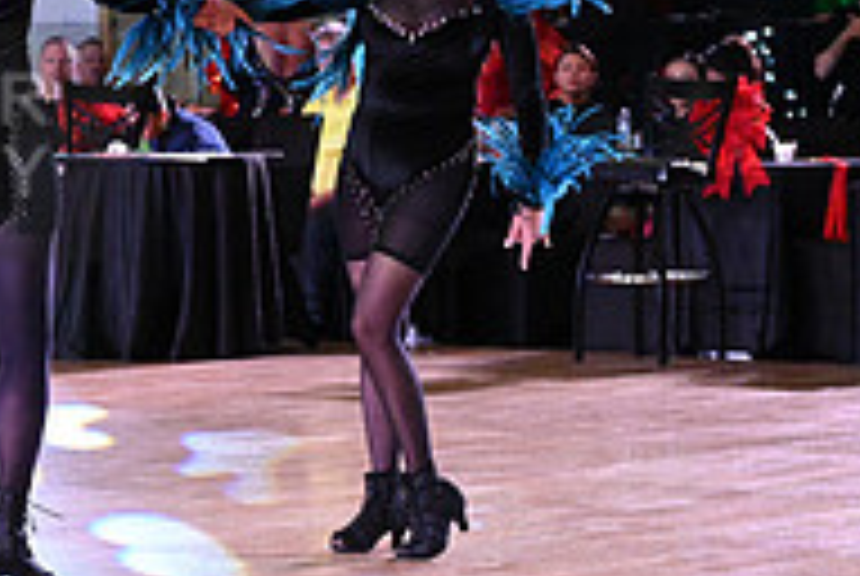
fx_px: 4283
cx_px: -387
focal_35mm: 179
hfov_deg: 11.1
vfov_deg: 7.7
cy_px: 142
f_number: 5.6
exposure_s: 1/320
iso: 6400
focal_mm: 59
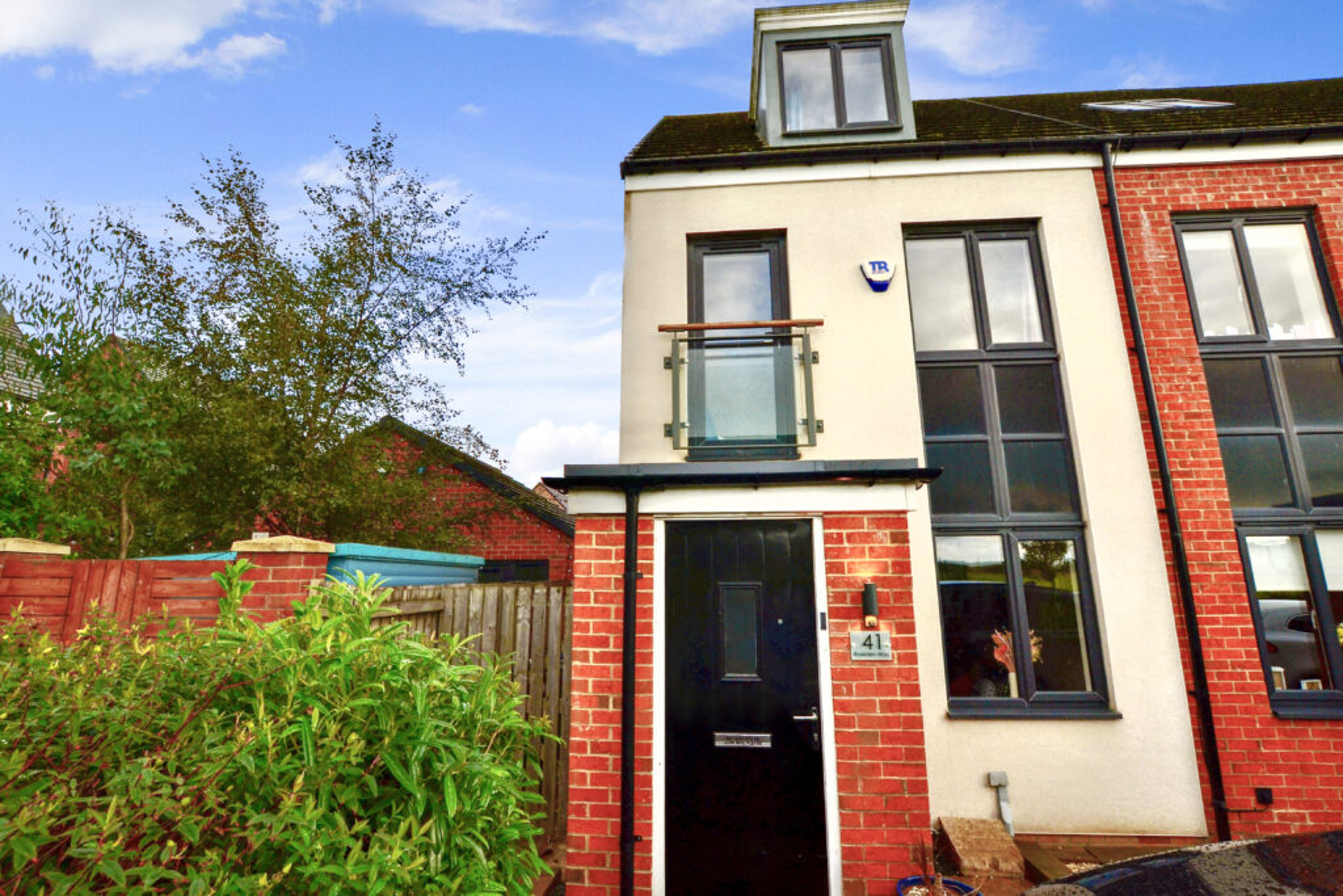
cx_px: 672
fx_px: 560
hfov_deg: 100.4
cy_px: 448
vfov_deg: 77.3
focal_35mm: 15
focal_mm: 10
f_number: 10
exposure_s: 1/160
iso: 400
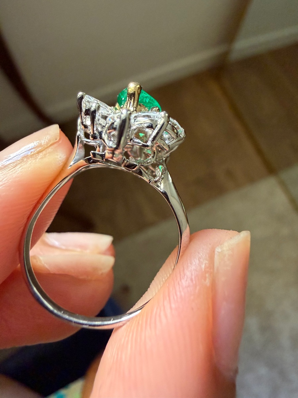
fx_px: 275
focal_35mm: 24
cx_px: 149
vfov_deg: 71.6
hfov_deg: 56.8
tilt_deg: -69.8
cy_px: 199
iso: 400
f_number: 2.2
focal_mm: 2.22
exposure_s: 1/48
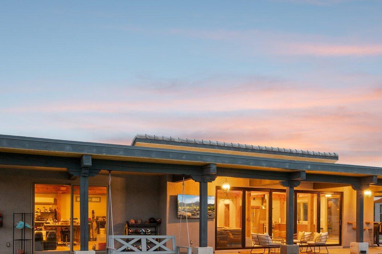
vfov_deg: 33.5
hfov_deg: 49.7
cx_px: 261
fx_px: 403
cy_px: 221
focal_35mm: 38
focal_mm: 19.5
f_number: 8
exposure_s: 1/3.33
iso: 320
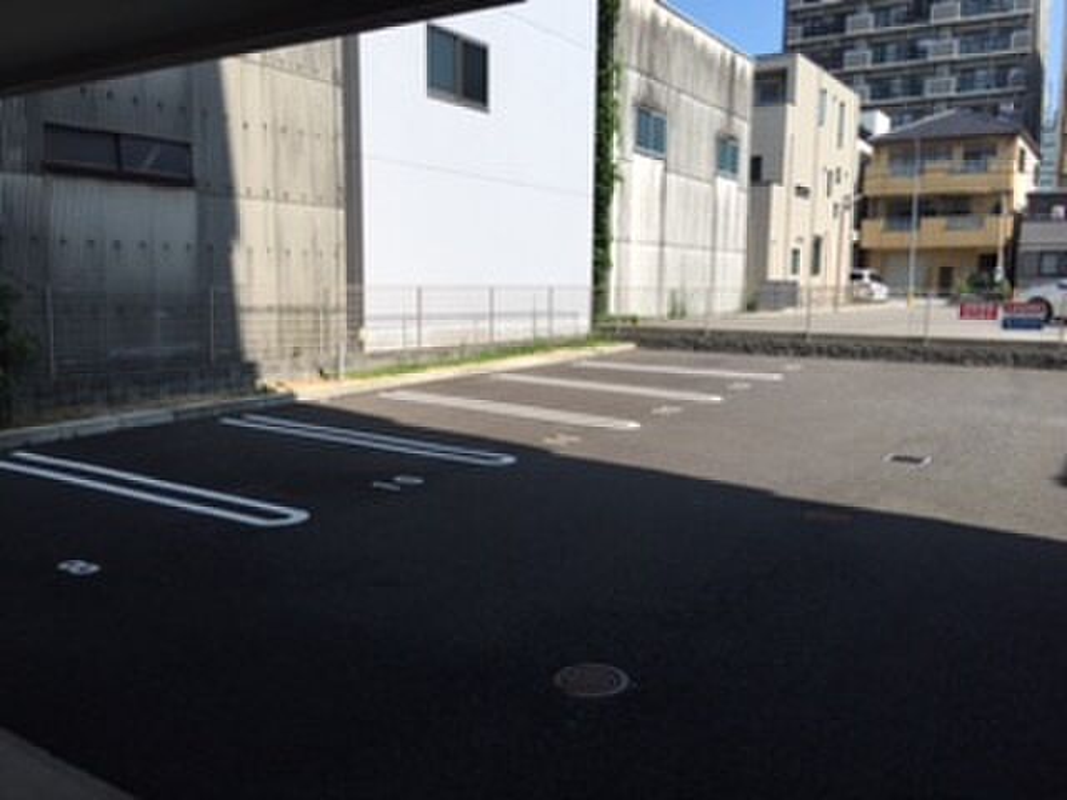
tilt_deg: -5.5
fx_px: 894
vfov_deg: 48.2
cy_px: 400
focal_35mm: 29
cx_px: 534
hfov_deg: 61.7
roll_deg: +0.2
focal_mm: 4.15
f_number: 2.2
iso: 25
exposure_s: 1/1570
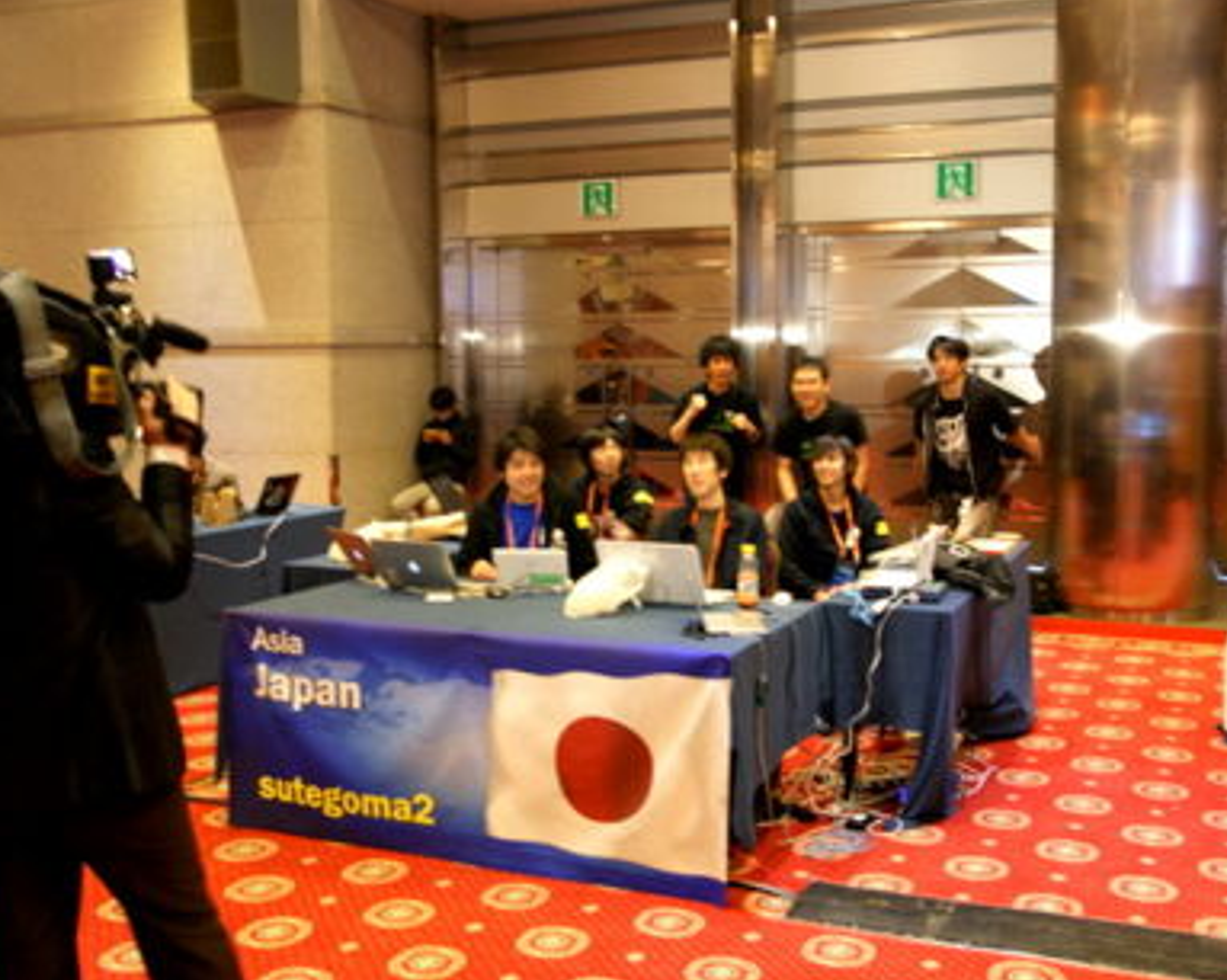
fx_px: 1379
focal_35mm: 38
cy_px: 492
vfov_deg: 39.1
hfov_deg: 47.9
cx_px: 663
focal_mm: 22
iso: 400
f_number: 3.5
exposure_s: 1/6
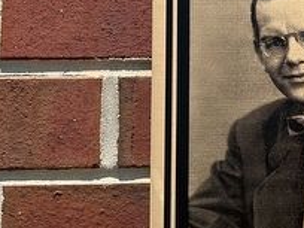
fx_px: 826
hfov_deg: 18.0
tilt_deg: +5.1
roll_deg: +0.4
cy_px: 66
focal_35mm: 94
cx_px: 490
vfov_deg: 15.7
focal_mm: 6.86
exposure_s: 1/3597
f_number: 1.78
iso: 80
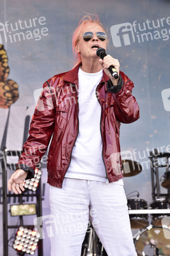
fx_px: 695
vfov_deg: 20.8
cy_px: 128
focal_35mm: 98
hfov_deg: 13.9
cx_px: 85
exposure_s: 1/160
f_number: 6.3
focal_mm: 98
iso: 400
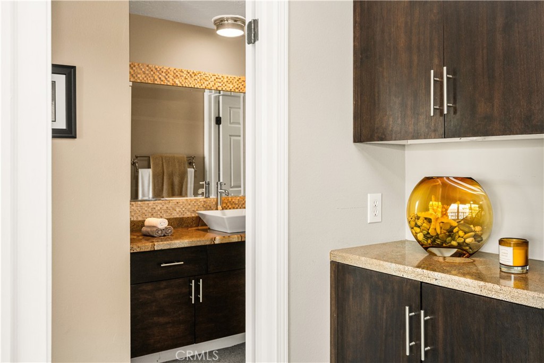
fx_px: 415
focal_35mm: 28
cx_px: 272
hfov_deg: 66.4
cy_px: 182
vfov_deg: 47.1
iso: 100
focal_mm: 27.5
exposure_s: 1/3
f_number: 6.3
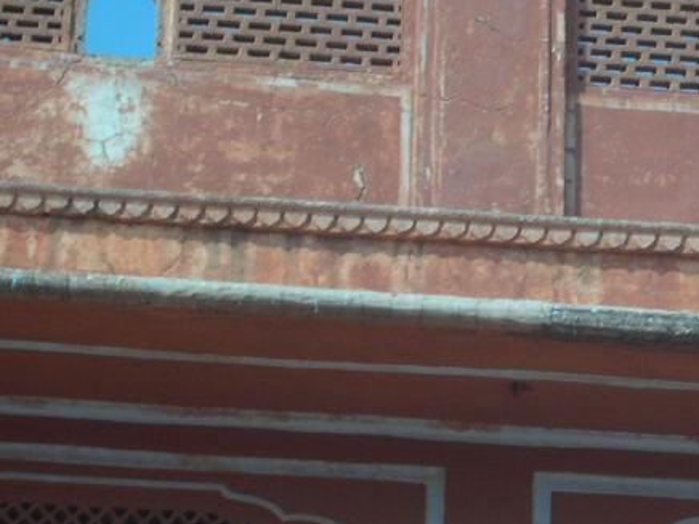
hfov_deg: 7.3
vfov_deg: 5.5
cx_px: 808
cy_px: 240
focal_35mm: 268
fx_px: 5412
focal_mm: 24
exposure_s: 1/438
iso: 100
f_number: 4.9
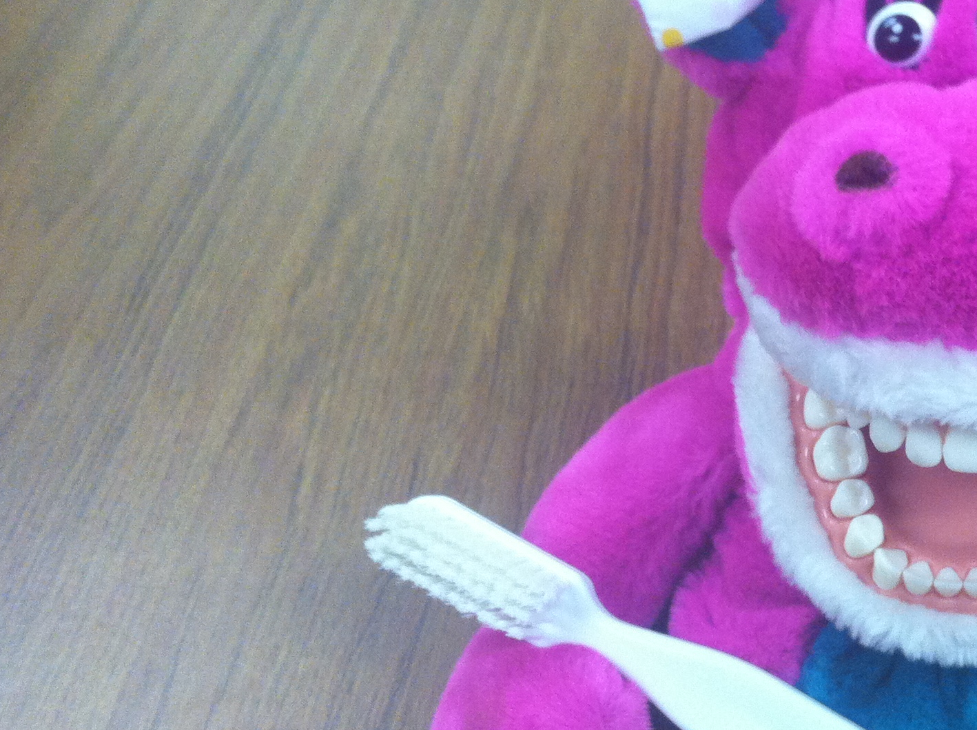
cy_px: 397
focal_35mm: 64
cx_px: 859
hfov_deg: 29.2
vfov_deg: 22.9
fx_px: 1804
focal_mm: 3.85
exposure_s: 1/15
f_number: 2.8
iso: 125
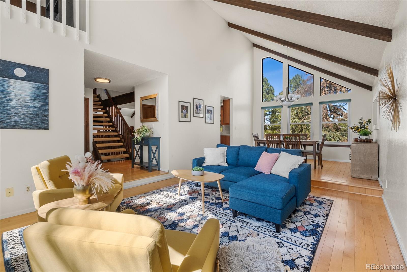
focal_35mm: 16
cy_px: 136
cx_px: 204
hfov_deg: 96.7
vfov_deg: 73.8
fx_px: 181
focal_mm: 16
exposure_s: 1/8
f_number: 8
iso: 200
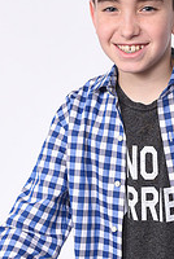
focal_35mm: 110
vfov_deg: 18.6
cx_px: 136
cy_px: 119
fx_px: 795
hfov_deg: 12.4
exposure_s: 1/250
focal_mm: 38
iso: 200
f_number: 8
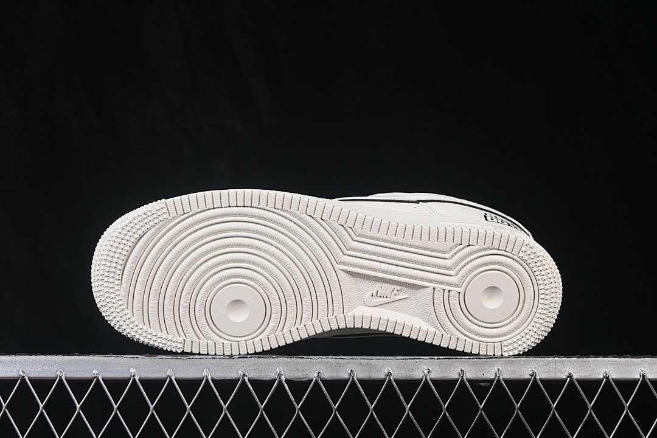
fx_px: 1369
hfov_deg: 27.0
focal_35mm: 75
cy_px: 219
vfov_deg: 18.2
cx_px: 328
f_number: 8
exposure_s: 1/80
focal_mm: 50
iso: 160
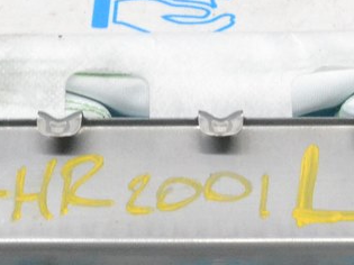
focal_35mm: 122
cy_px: 109
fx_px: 1247
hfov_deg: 16.2
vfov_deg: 12.1
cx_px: 175
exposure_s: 1/100
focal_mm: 26
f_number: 13
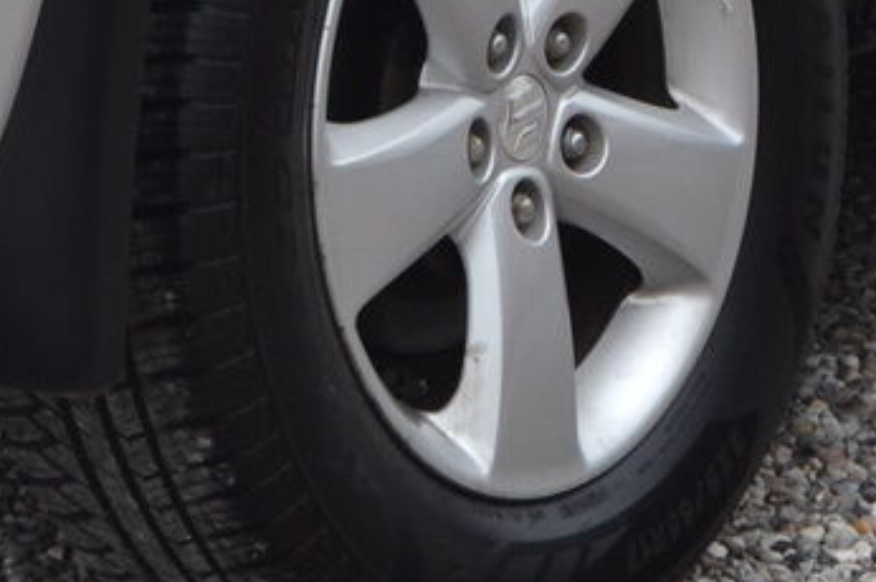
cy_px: -655
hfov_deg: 10.2
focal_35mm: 200
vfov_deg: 6.6
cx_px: 109
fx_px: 4862
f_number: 5.6
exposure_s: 1/125
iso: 200
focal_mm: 24
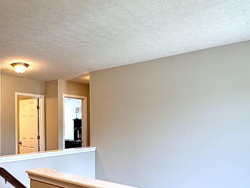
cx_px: 62
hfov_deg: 55.5
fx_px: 224
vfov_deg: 44.4
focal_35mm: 31
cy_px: 134
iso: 200
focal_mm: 2.22
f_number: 2.2
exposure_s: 1/120
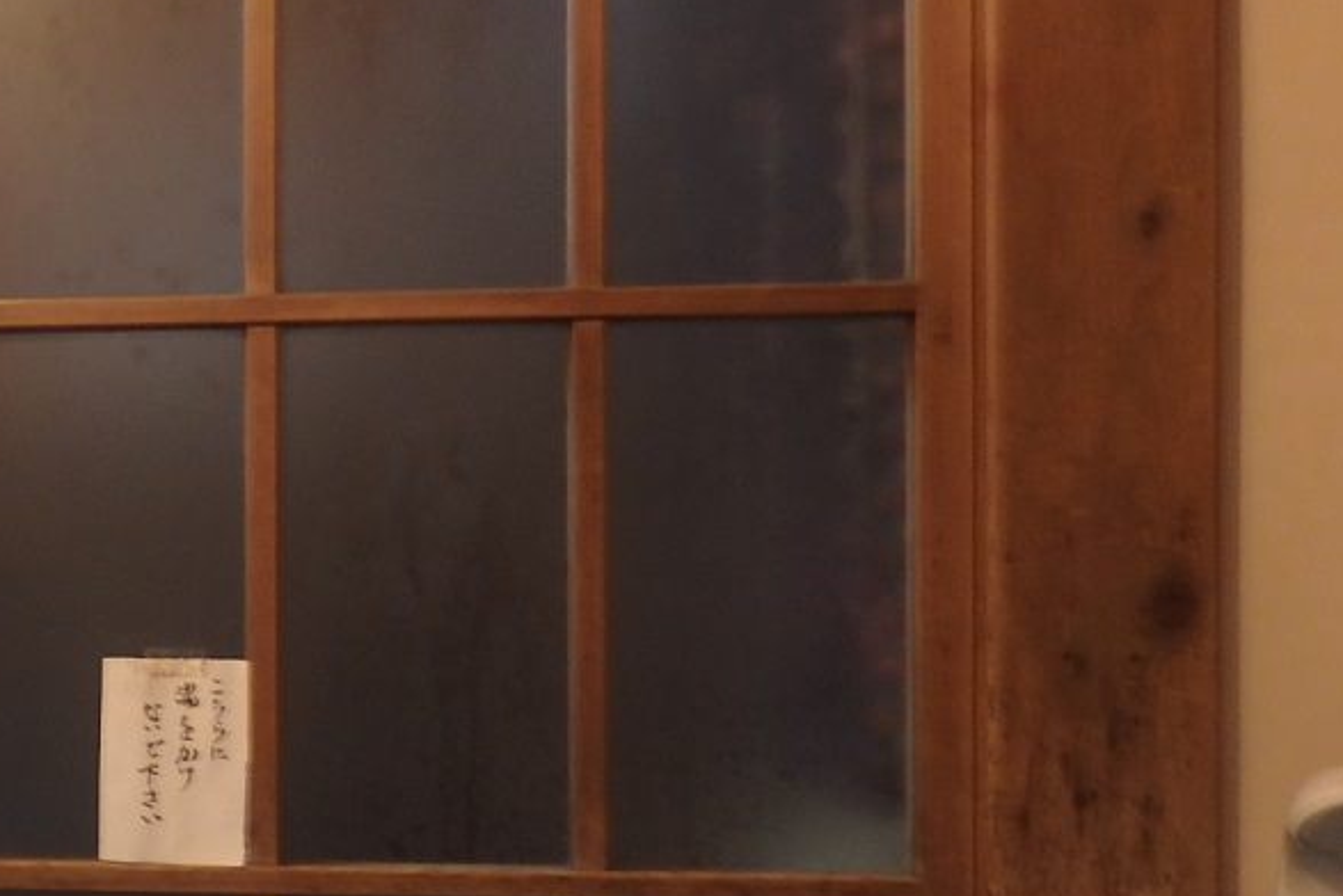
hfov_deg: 35.9
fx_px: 1903
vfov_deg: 26.4
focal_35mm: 51
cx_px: 73
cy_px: 597
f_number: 3
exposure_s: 1/2
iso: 160
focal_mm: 4.5
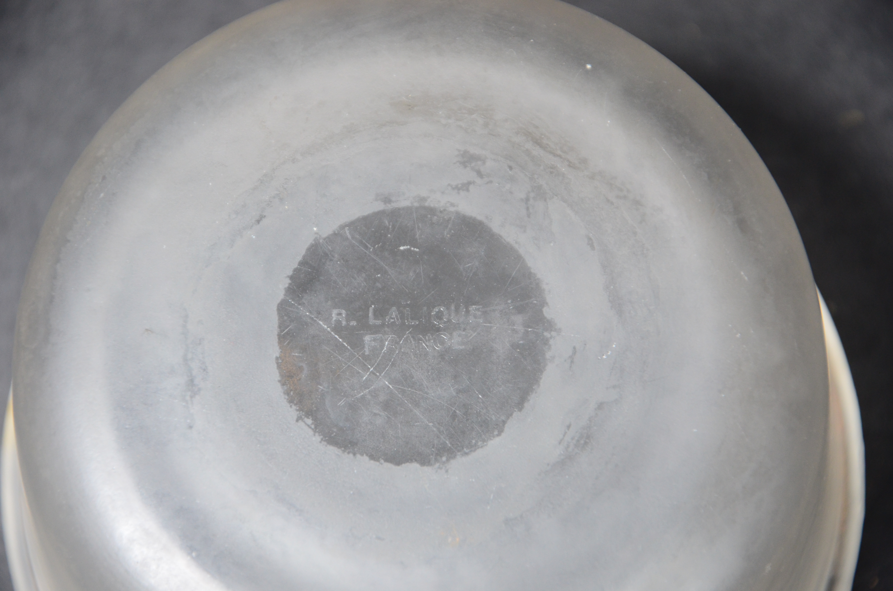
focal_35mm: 158
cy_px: 296
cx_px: 446
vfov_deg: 8.7
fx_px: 3899
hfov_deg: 13.1
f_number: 5.6
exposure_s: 1/200
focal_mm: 105
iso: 1000
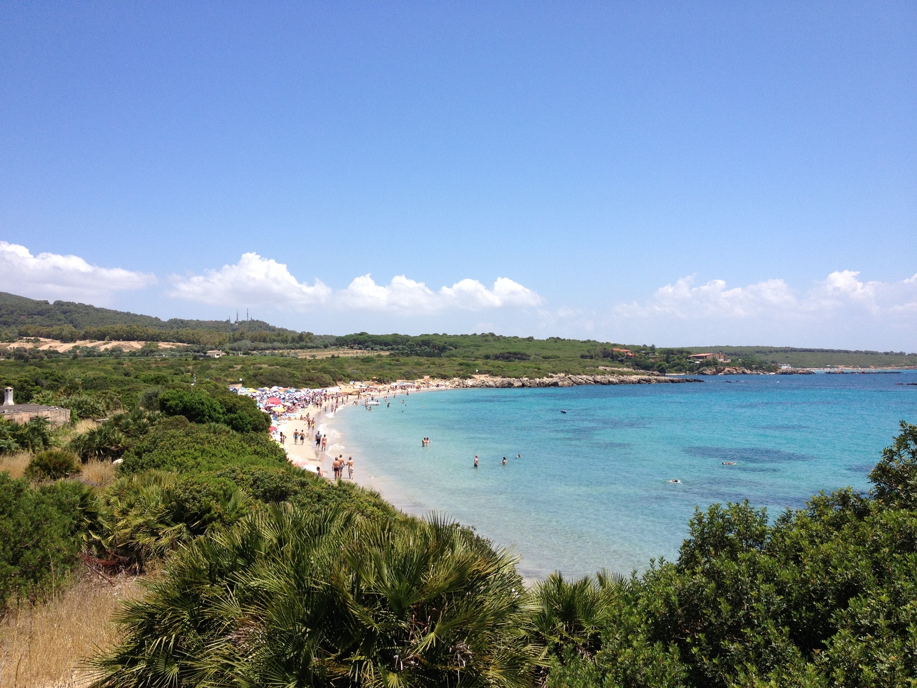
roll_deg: +0.9
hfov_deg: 52.6
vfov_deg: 40.7
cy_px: 344
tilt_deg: -0.8
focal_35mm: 35
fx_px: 927
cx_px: 458
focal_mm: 4.28
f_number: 2.4
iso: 50
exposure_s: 1/1727
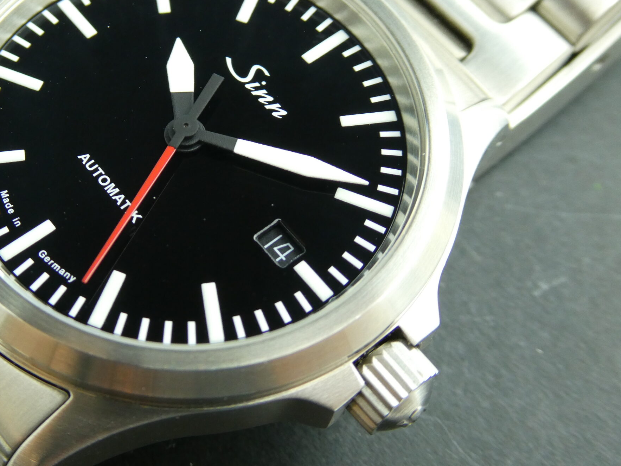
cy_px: 198
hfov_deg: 32.8
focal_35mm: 58
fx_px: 1040
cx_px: 178
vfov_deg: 25.2
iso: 250
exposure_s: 1/80
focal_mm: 7.2
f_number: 3.8
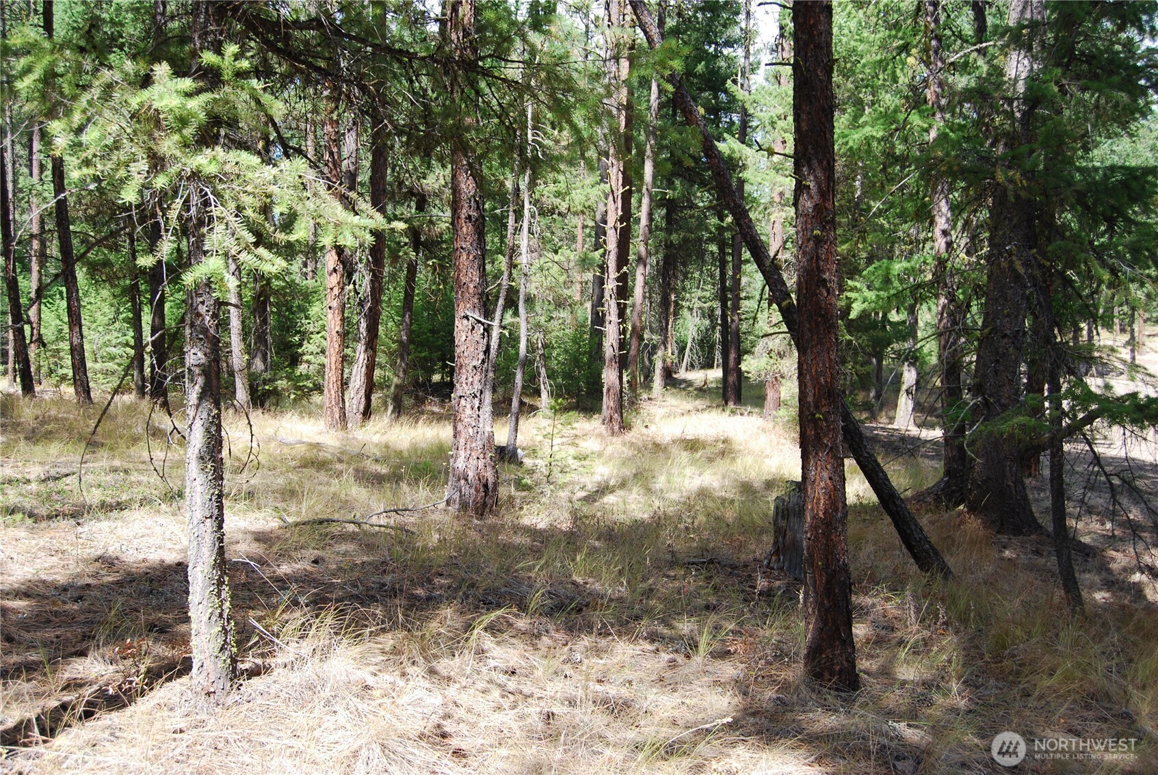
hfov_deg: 61.9
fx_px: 966
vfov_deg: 43.7
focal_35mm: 30
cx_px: 579
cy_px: 388
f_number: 5.6
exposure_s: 1/125
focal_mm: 20
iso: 100
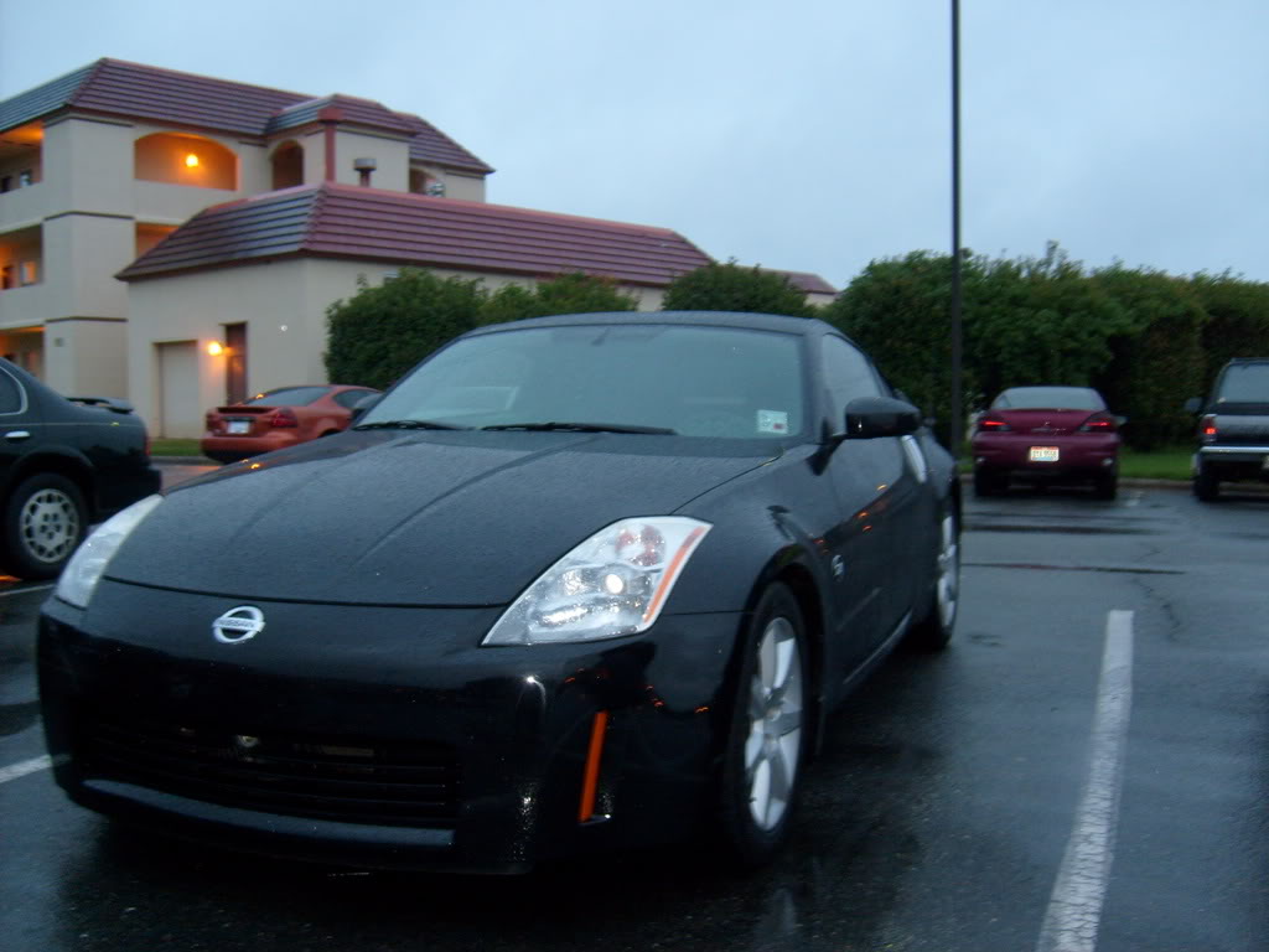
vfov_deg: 40.7
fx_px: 1283
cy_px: 476
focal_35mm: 35
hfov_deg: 52.6
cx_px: 634
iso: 80
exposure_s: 1/8
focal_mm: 5.8
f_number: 2.8
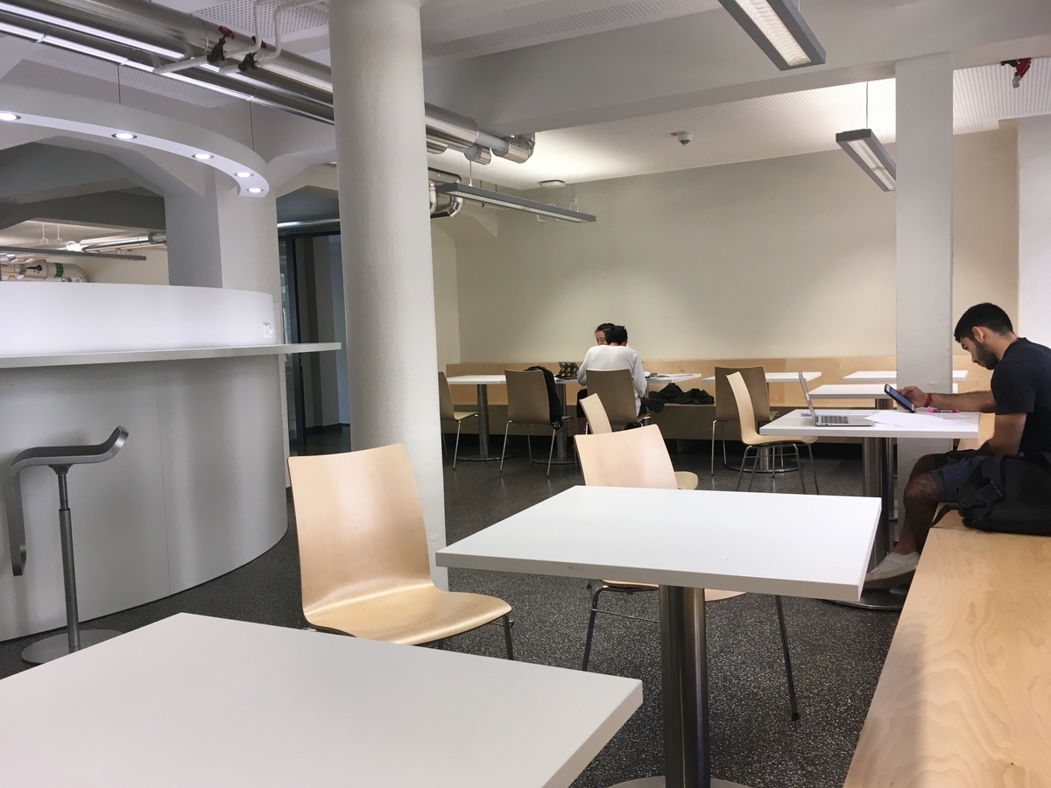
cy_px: 394
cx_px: 526
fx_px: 880
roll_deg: +2.1
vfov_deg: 48.2
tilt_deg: -5.0
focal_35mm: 29
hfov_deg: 61.7
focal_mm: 4.15
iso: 25
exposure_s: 1/33
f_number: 2.2
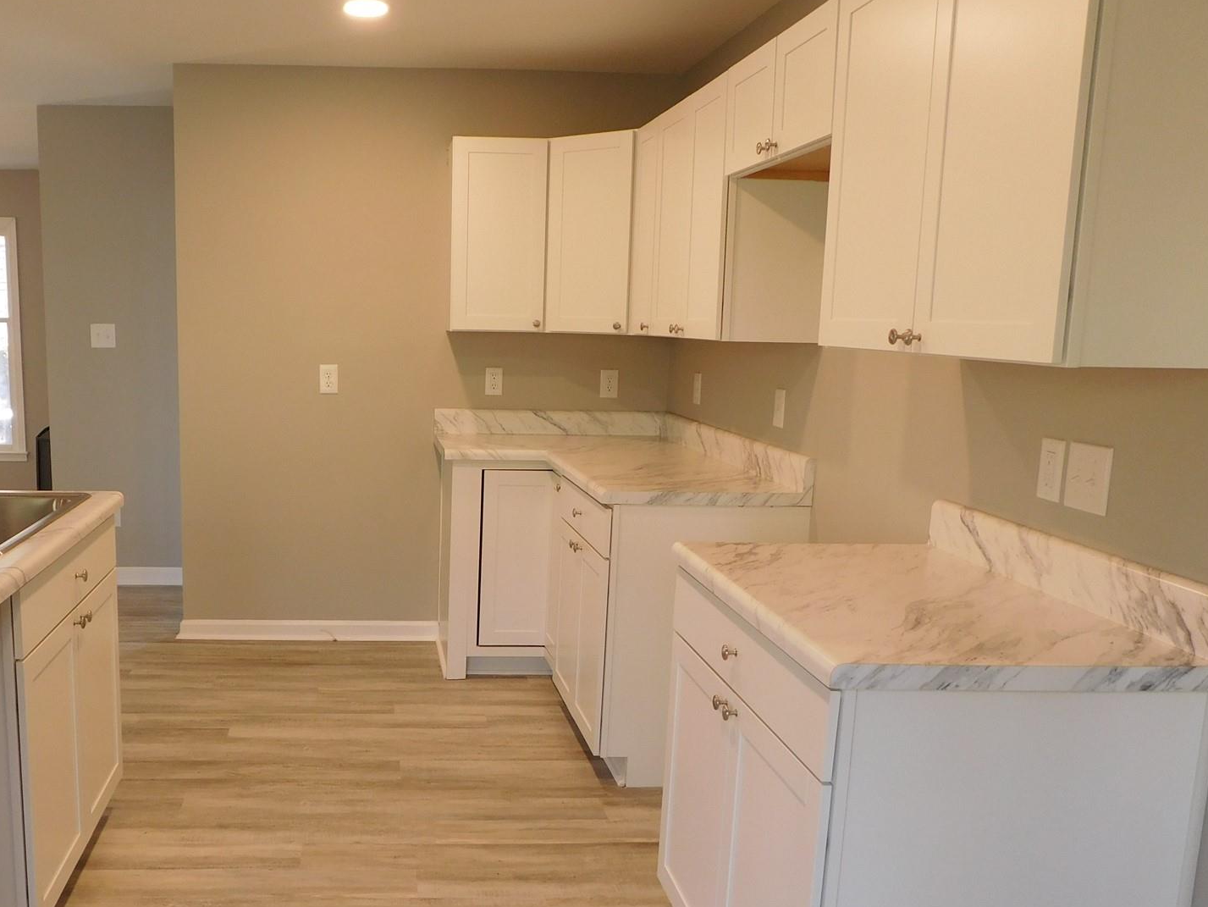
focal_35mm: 33
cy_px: 519
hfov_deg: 54.4
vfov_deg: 42.9
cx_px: 417
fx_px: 1152
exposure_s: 1/30
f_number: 3
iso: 125
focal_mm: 4
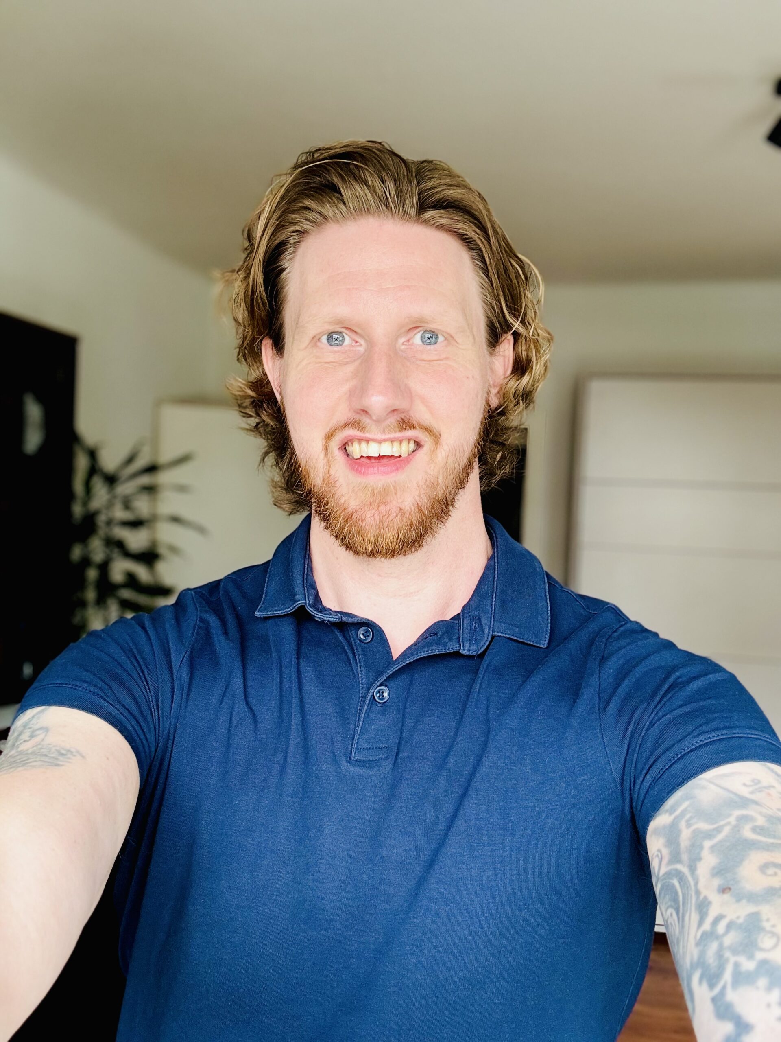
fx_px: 902
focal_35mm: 30
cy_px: 521
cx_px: 390
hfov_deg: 46.8
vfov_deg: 60.0
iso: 80
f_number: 1.9
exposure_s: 1/73
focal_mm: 2.69
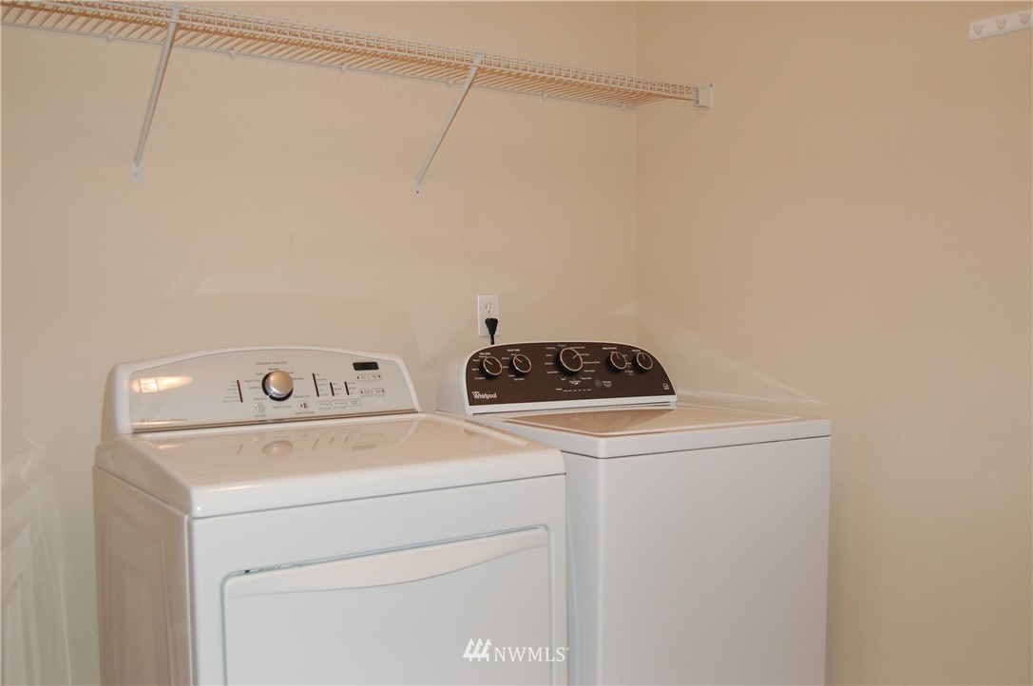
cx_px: 516
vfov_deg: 36.8
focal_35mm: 36
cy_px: 343
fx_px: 1032
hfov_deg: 53.2
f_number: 4
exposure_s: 1/60
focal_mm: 24
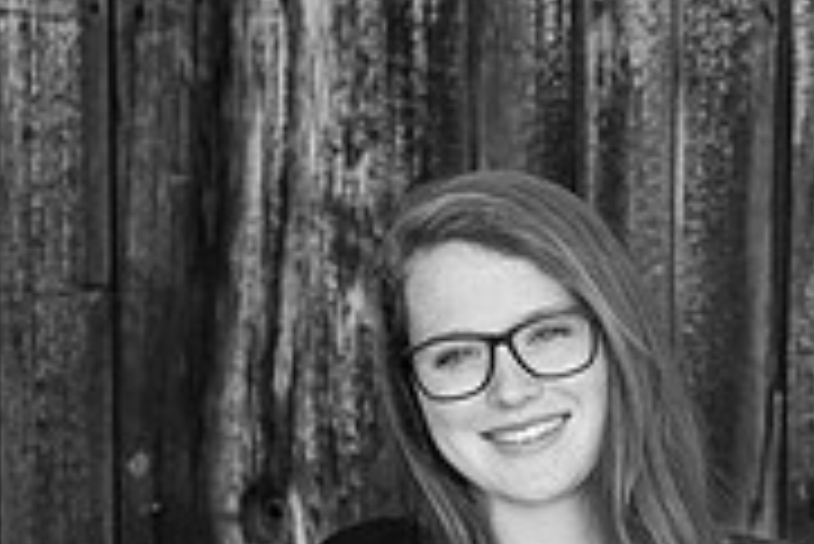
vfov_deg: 5.0
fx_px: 6223
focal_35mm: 275
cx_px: 702
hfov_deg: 7.5
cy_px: 722
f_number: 5.6
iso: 400
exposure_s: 1/200
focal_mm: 82
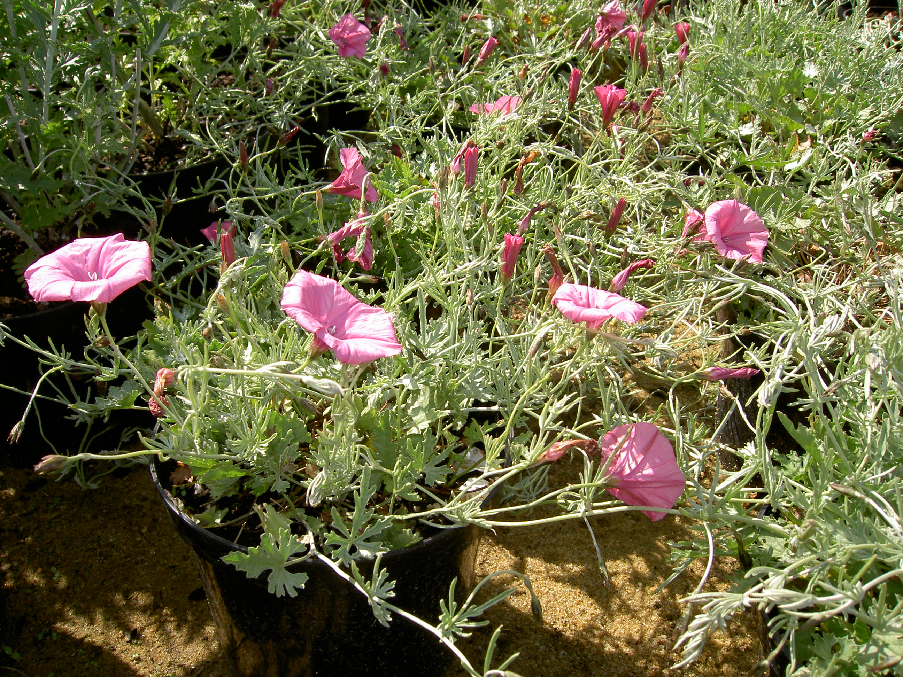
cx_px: 452
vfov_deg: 41.8
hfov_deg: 54.0
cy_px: 338
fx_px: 887
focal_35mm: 34
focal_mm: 5.6
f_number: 4.7
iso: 50
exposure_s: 1/200
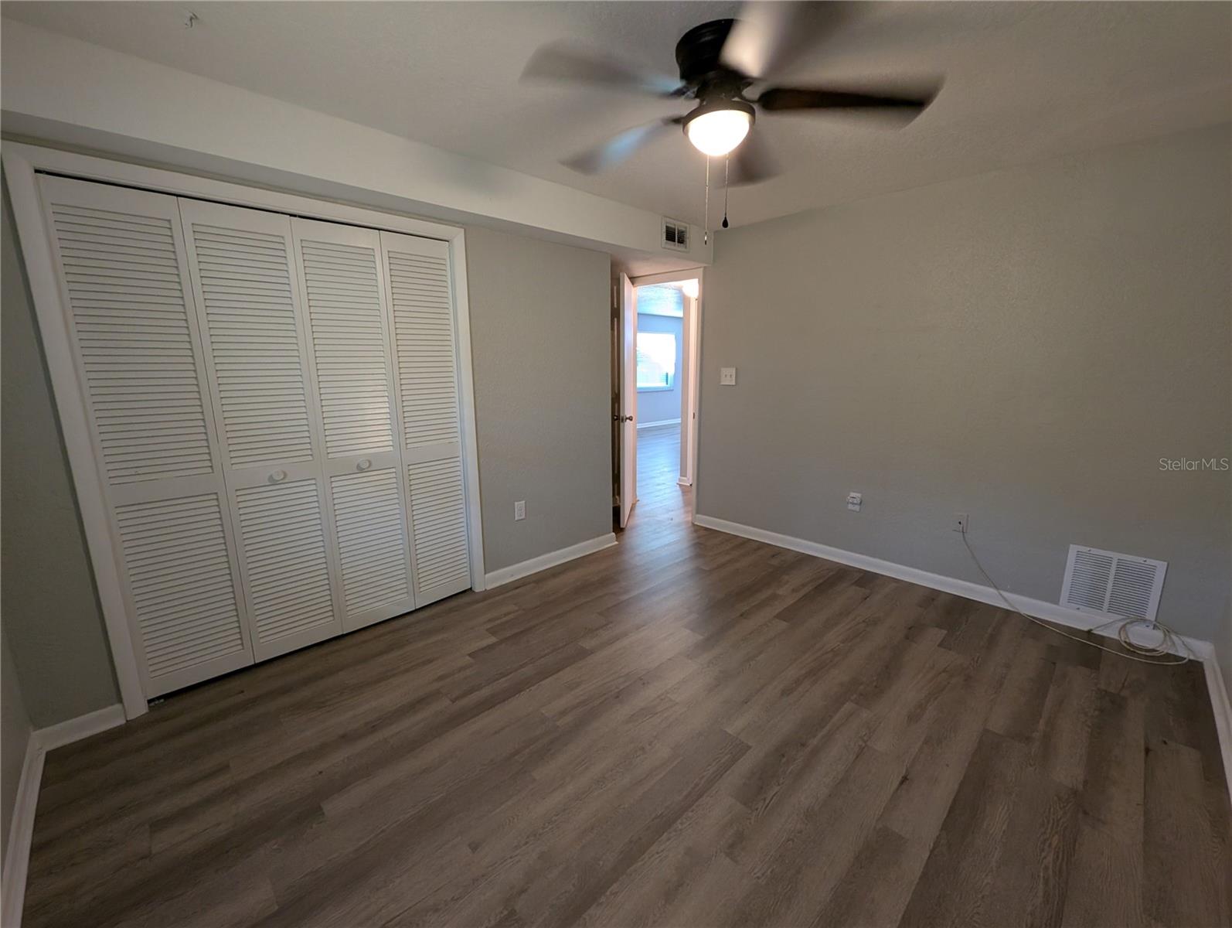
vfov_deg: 90.1
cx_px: 616
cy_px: 464
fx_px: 463
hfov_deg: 106.1
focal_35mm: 13
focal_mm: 1.95
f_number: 2.2
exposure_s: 1/20
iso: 97
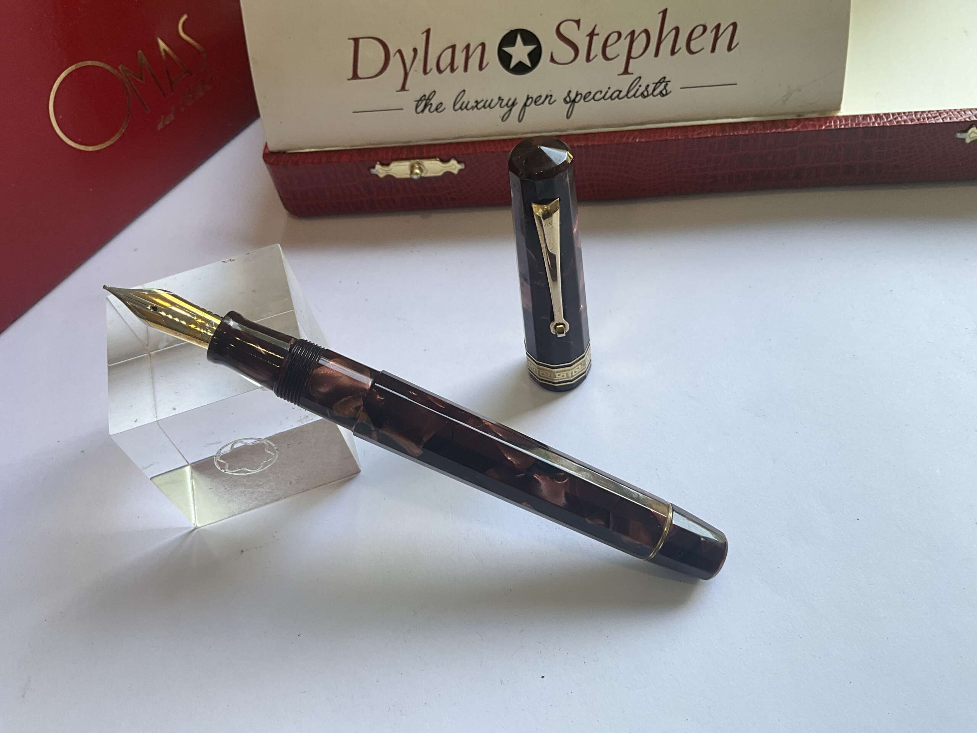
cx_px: 488
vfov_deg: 48.2
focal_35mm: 29
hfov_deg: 61.7
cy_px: 366
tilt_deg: -53.0
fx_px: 818
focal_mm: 3
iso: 32
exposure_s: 1/100
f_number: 1.8
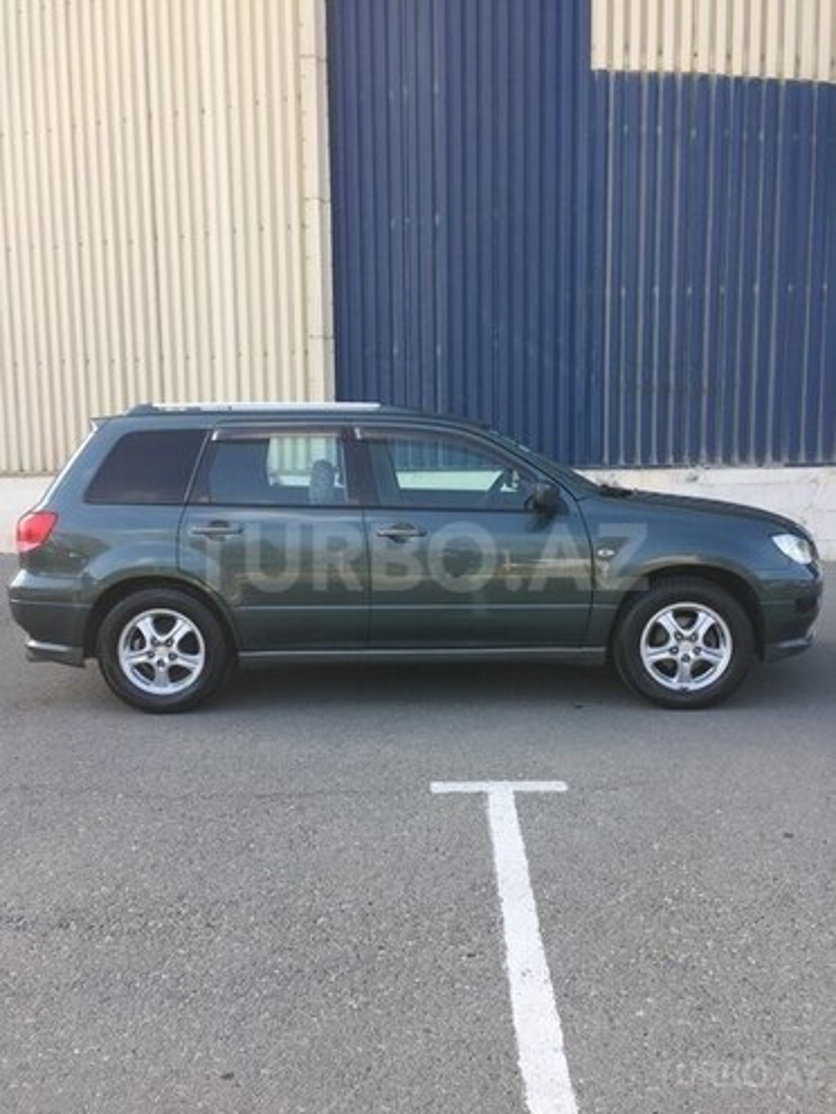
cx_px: 418
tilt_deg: -5.3
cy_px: 557
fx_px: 934
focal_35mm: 29
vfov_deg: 61.7
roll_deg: +0.4
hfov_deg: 48.2
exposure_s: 1/384
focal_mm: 4.15
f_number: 2.2
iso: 32
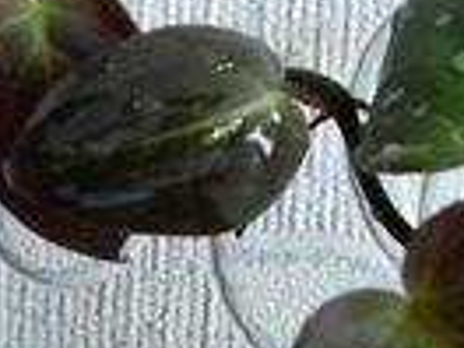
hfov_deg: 17.4
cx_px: 285
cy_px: 352
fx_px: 1515
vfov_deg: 12.9
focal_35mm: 113
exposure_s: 1/15
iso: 400
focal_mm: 4
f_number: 3
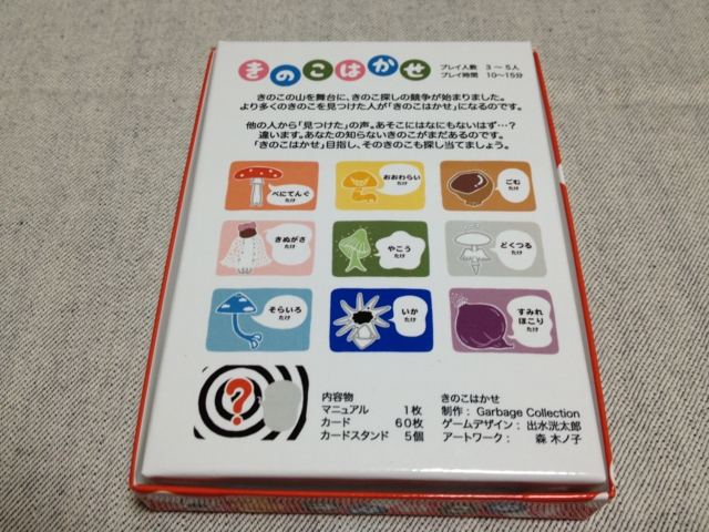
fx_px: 717
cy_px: 266
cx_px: 354
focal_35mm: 35
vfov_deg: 40.7
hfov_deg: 52.6
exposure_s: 1/24
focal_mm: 4.28
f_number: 2.4
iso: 50
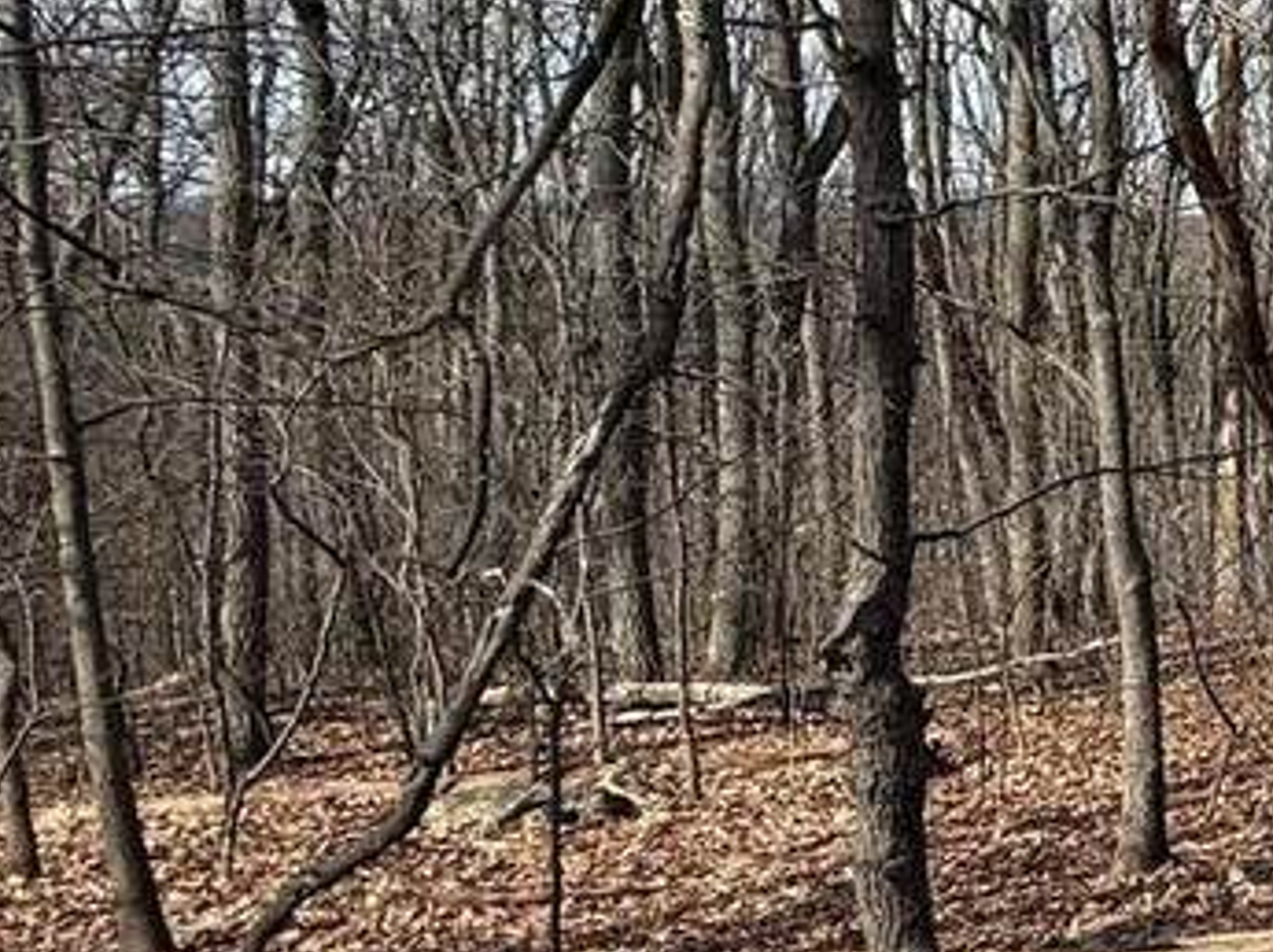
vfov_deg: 27.9
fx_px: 1910
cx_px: 2155
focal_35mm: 52
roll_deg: -0.5
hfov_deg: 23.7
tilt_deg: -3.7
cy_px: 391
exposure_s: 1/1211
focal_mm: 2.22
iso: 50
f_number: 2.2
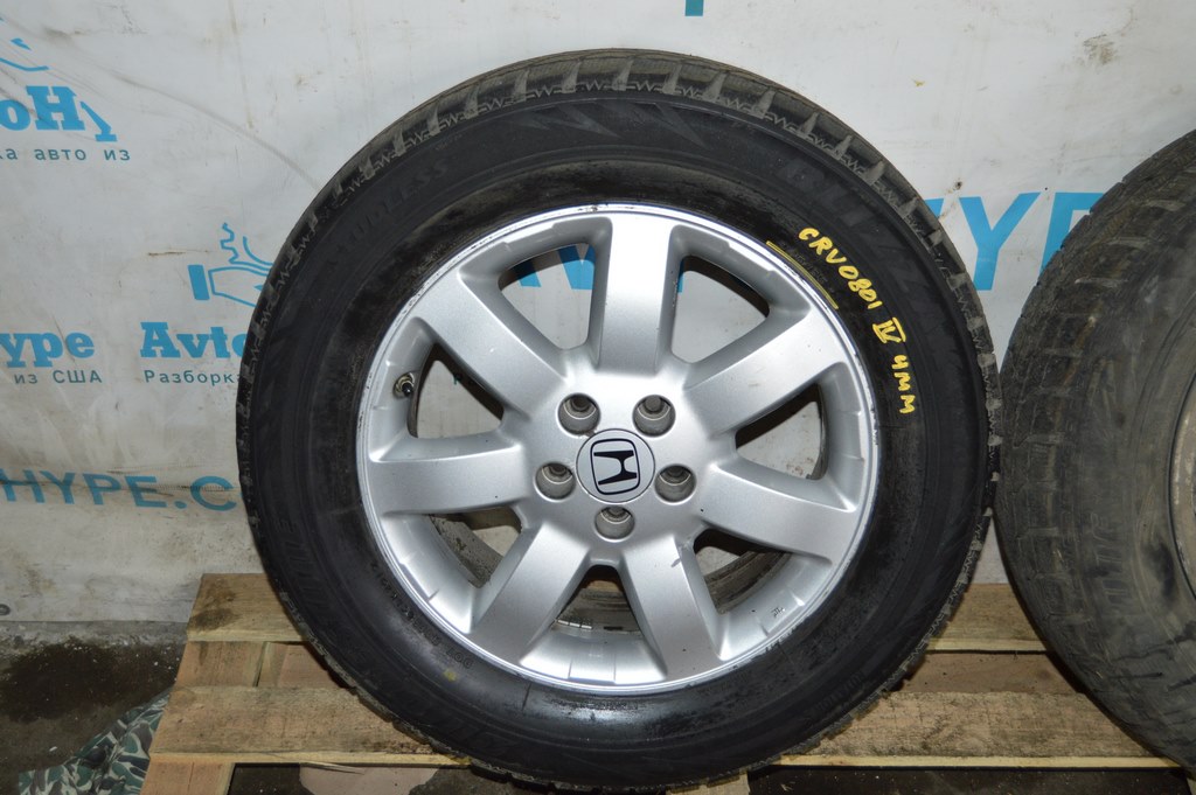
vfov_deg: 31.8
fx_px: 1394
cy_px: 398
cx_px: 598
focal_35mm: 42
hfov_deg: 46.4
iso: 800
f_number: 4
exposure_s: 1/60
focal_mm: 28
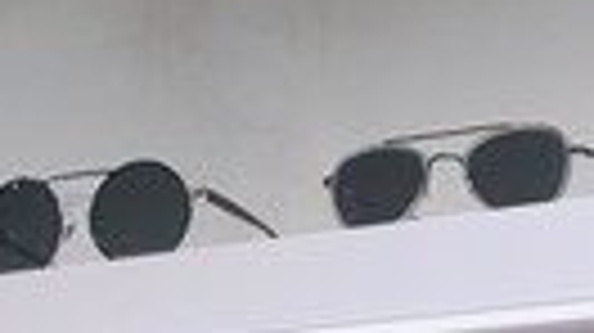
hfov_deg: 14.3
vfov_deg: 7.8
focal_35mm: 144
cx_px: -166
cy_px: 774
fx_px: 2266
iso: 32
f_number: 2.2
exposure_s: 1/30
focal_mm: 4.15
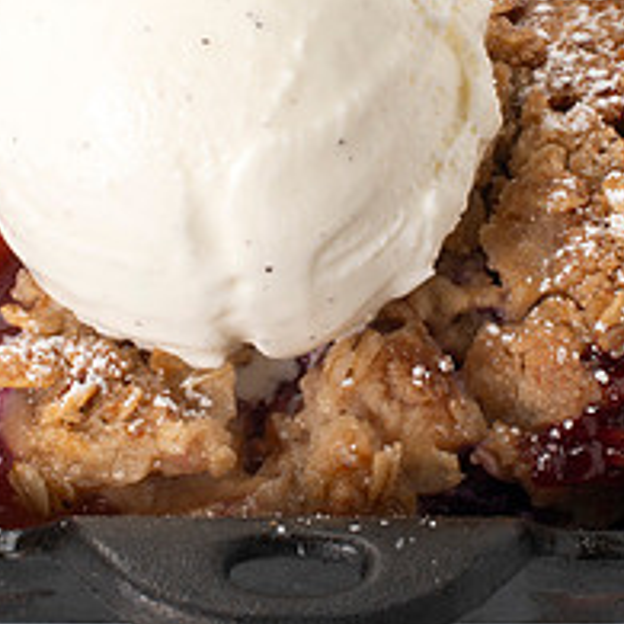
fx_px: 3487
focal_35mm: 171
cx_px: 243
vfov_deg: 10.2
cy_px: 208
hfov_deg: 10.2
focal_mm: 50
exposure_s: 1/250
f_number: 16
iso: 160
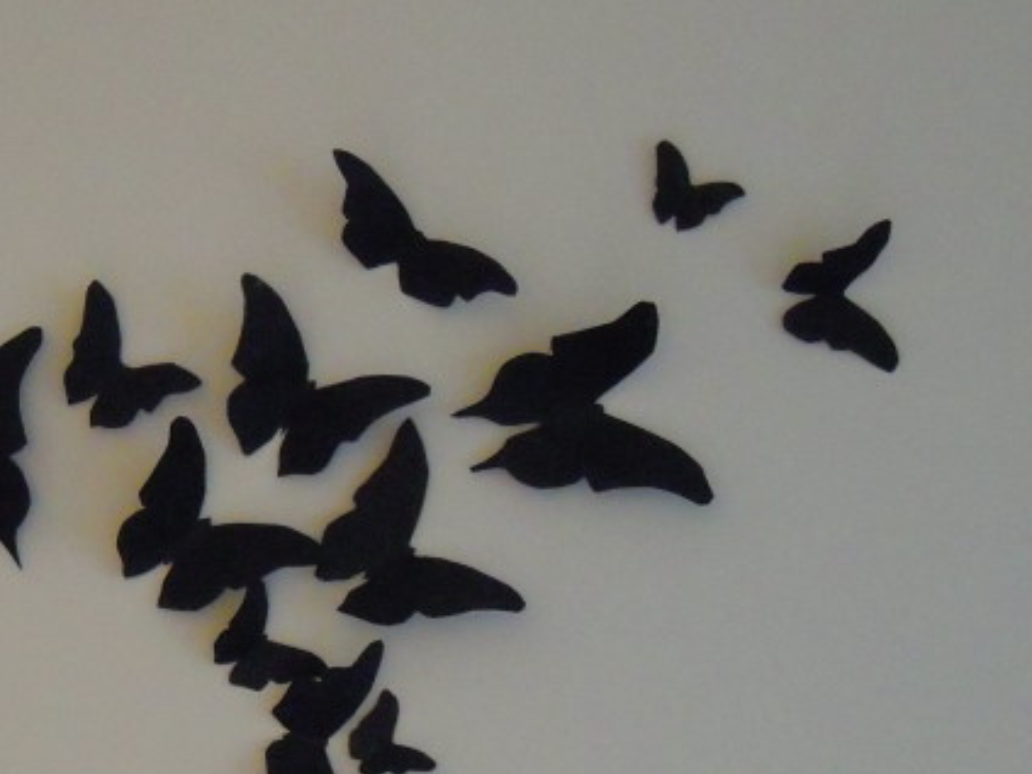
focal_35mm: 111
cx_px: 195
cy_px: 740
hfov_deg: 17.6
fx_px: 3309
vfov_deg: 13.2
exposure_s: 1/80
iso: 800
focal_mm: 8.3
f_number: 3.4
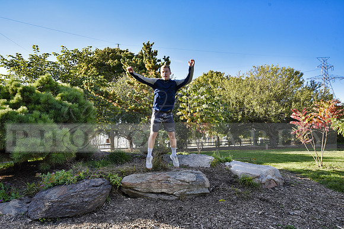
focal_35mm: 29
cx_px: 172
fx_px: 277
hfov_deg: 63.6
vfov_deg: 45.0
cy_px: 114
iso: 200
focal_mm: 29
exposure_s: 1/200
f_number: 7.1
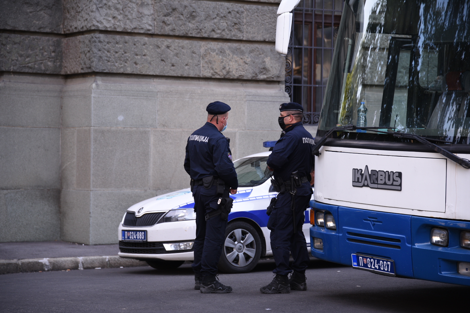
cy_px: 156
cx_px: 235
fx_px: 1371
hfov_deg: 19.5
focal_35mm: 105
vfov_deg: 13.0
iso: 400
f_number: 4
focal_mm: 105
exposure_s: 1/250
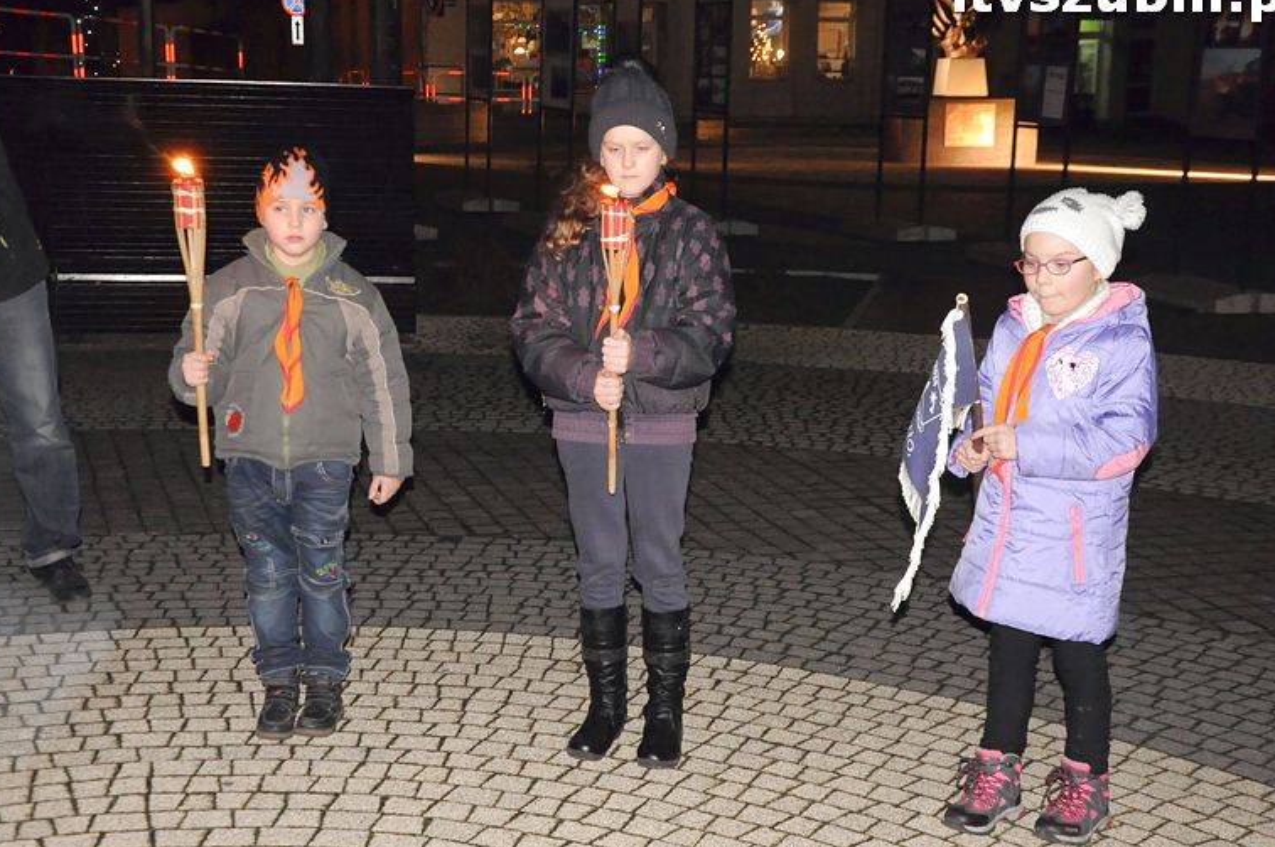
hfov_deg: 36.9
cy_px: 418
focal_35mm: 54
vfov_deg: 25.0
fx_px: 1910
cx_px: 616
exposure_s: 1/60
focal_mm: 32
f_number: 5.6
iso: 3200
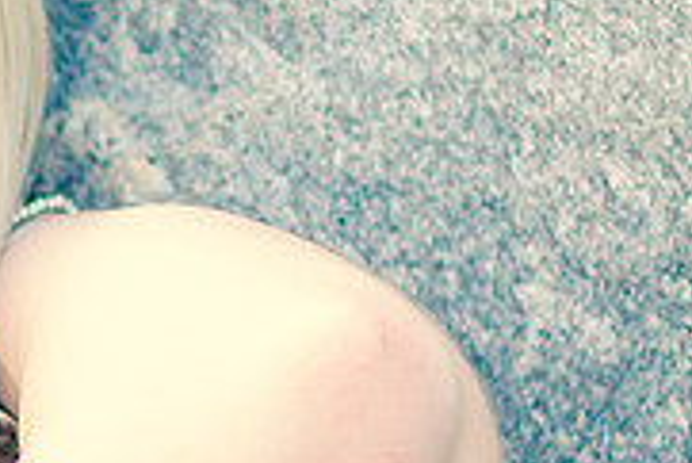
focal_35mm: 320
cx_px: -313
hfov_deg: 6.4
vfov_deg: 4.3
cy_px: 236
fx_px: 6156
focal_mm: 50
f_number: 2
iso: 100
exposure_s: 1/125
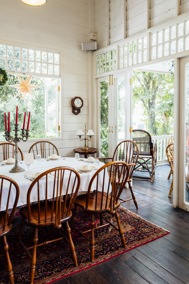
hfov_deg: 49.6
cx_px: 94
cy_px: 142
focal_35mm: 26
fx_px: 205
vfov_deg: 69.4
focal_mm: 17.4
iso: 200
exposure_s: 1/8
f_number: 5.6
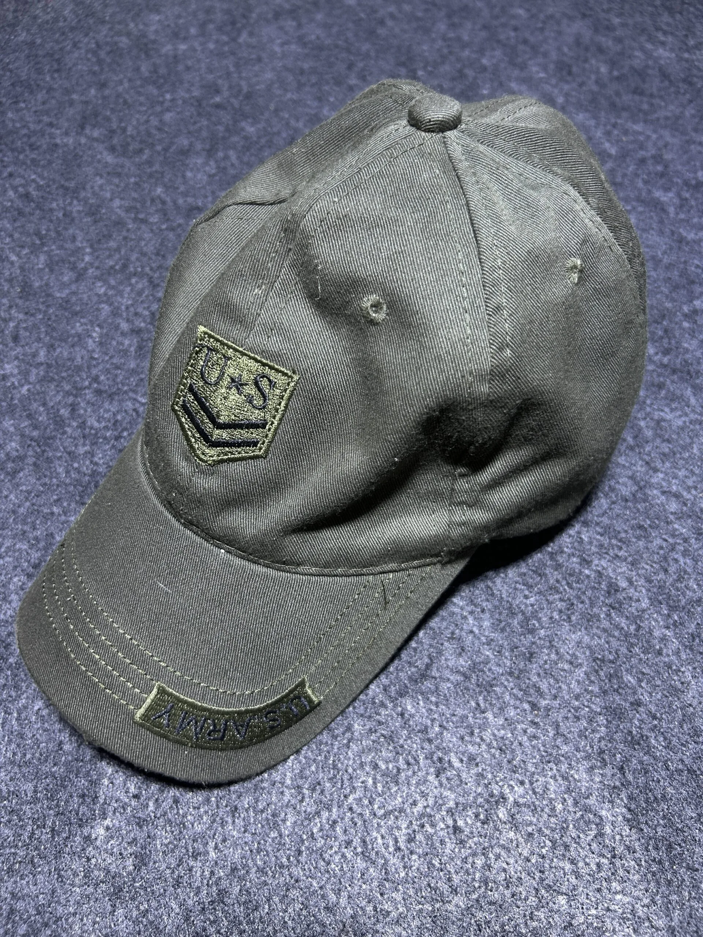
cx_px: 352
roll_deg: +4.6
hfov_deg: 53.1
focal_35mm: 26
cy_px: 468
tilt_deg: -33.6
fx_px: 704
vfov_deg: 67.3
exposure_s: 1/100
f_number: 1.5
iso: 125
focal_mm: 5.7
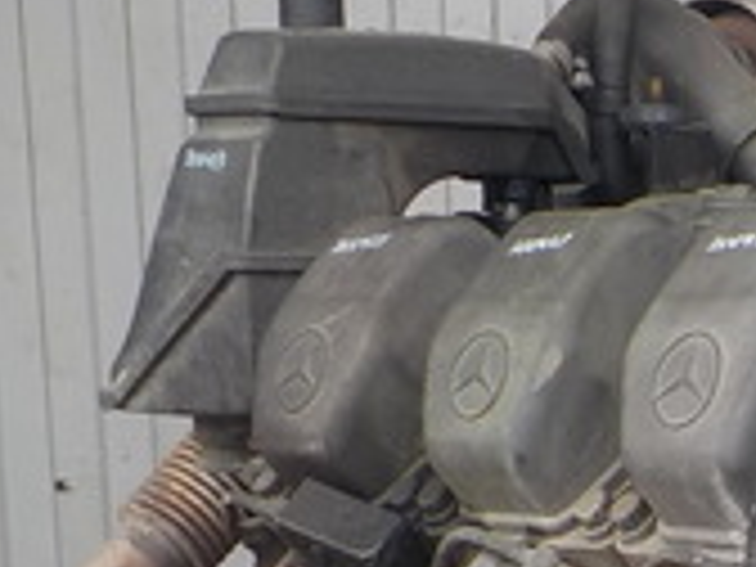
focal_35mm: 114
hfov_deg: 16.1
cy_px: 792
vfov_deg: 12.5
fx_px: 2490
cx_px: 1071
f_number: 3.3
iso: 125
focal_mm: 4.1
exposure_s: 1/100
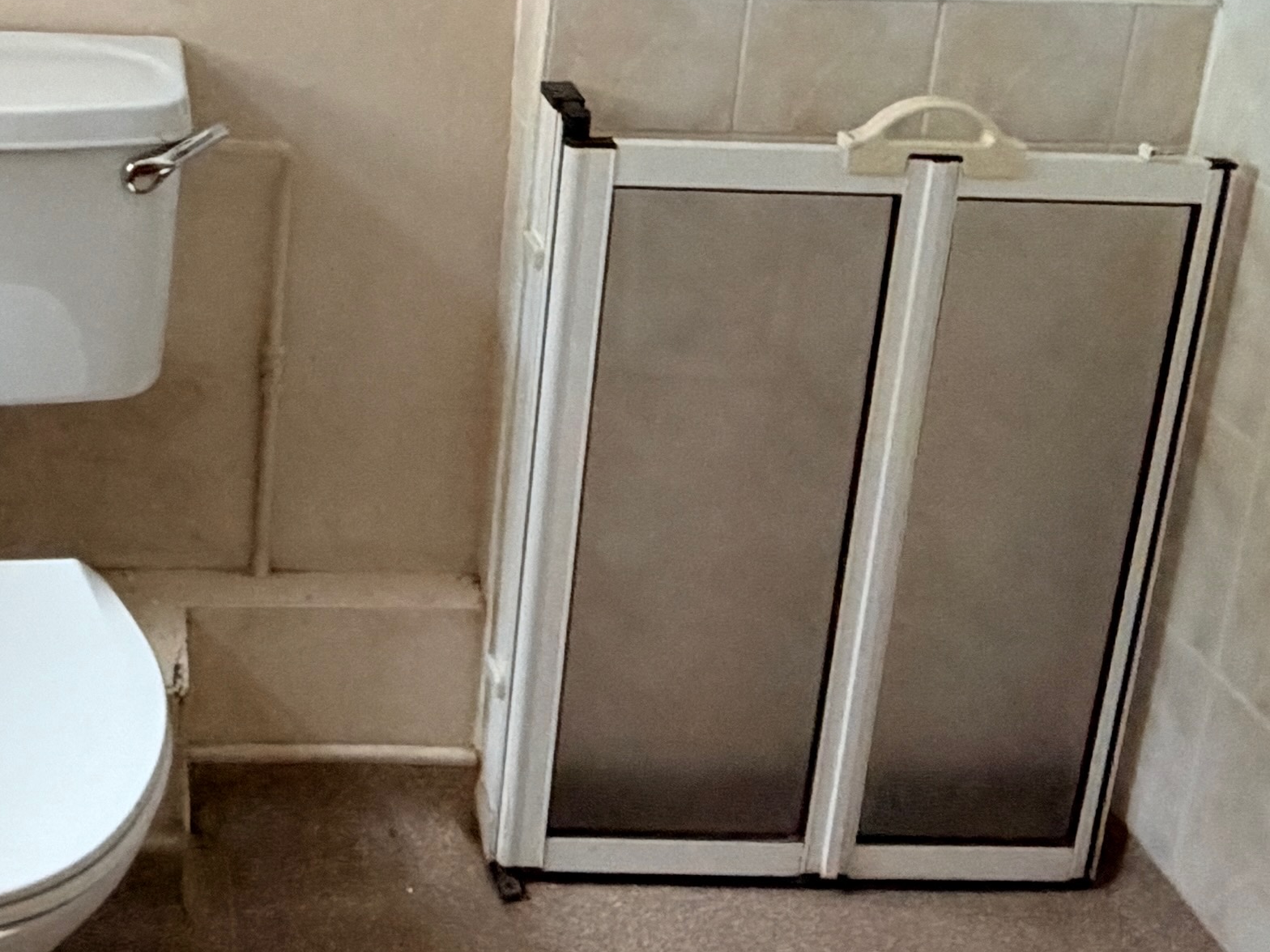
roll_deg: -2.4
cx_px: 240
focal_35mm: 51
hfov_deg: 36.1
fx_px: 1871
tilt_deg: -15.6
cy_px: 51
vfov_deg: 27.3
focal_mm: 2.22
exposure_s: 1/60
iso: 500
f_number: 2.2
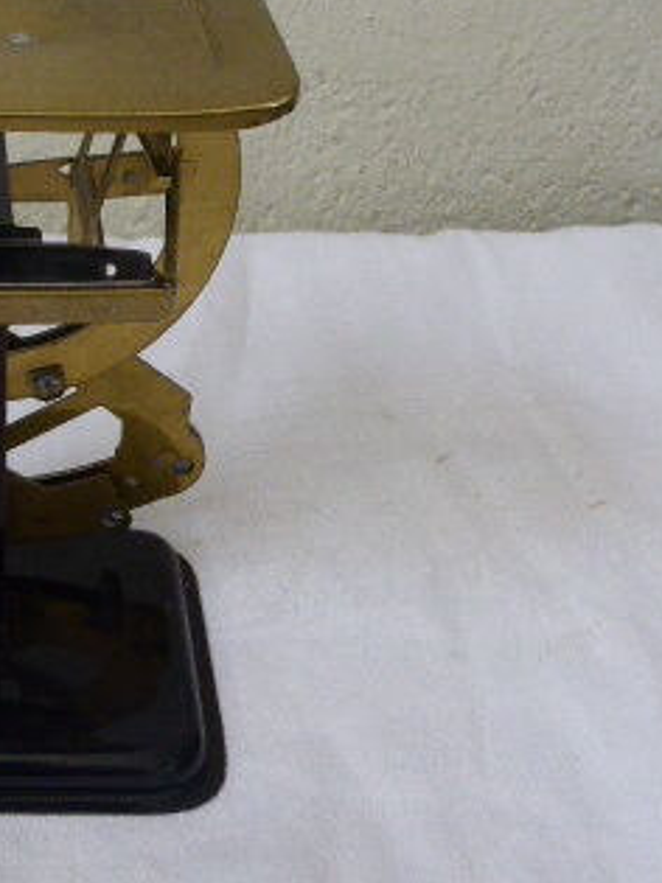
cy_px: 191
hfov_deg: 22.5
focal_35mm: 63
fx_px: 1608
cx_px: 22
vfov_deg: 30.1
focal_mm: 5.4
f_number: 3.6
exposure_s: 1/60
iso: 400
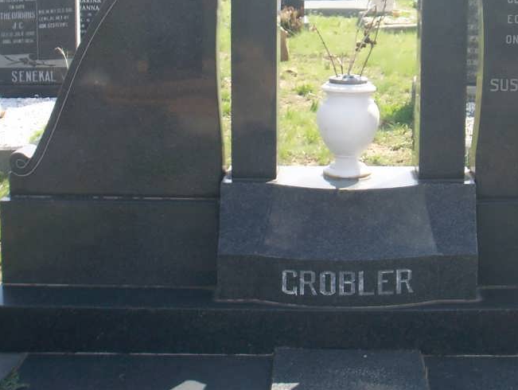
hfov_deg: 27.5
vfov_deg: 20.6
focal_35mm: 70
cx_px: 361
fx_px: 1049
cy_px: 37
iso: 64
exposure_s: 1/200
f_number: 3.9
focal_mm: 6.3
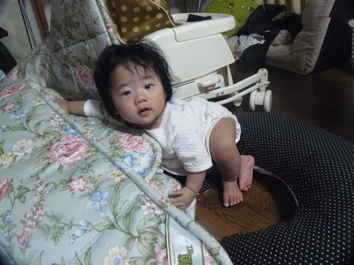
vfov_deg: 39.7
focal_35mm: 36
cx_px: 177
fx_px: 368
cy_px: 132
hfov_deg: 51.4
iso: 400
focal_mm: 6
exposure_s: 1/13
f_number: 2.8
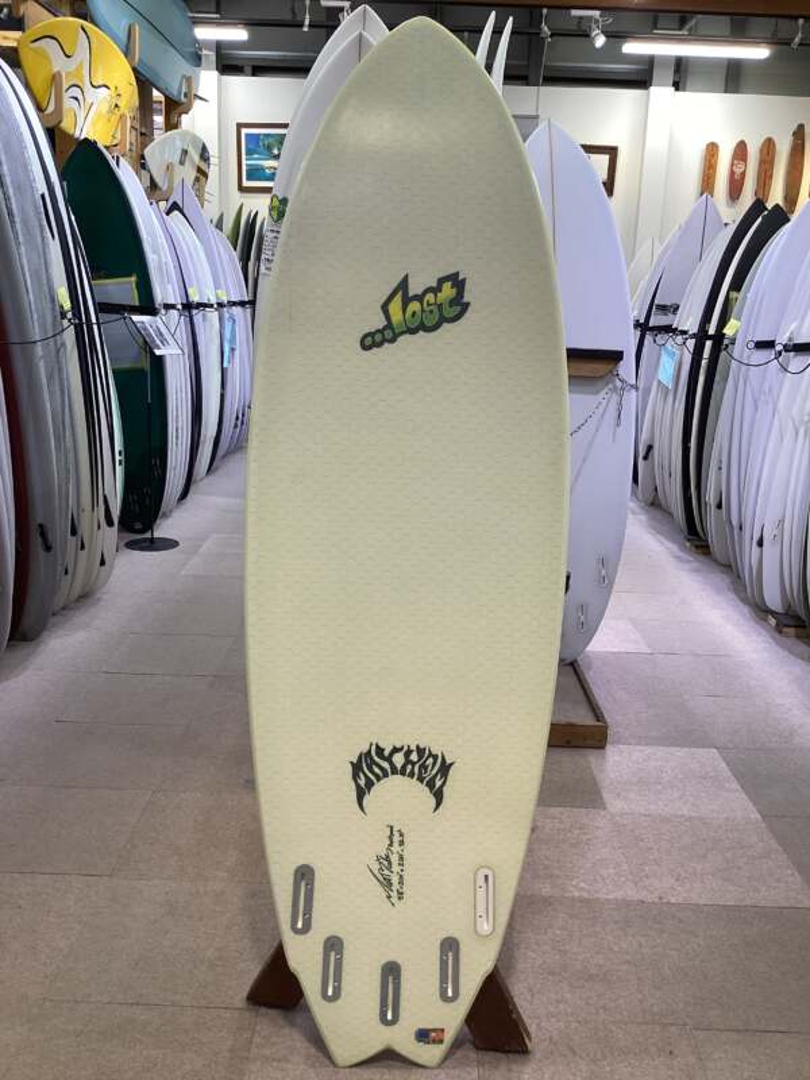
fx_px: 967
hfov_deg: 45.4
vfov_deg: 58.4
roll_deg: -1.3
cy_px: 540
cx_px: 405
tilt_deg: -14.6
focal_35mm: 31
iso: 64
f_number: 2.4
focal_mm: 3.3
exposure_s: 1/50
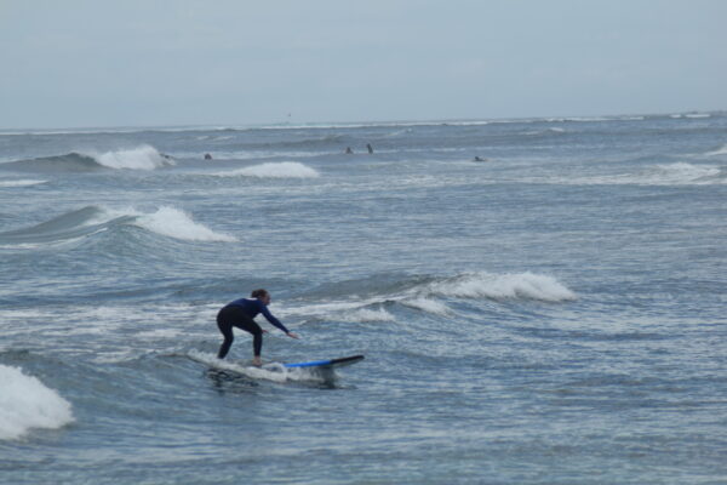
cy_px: 242
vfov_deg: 3.8
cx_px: 364
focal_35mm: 360
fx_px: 7269
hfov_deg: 5.7
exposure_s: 1/2000
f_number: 8
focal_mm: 240
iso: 400
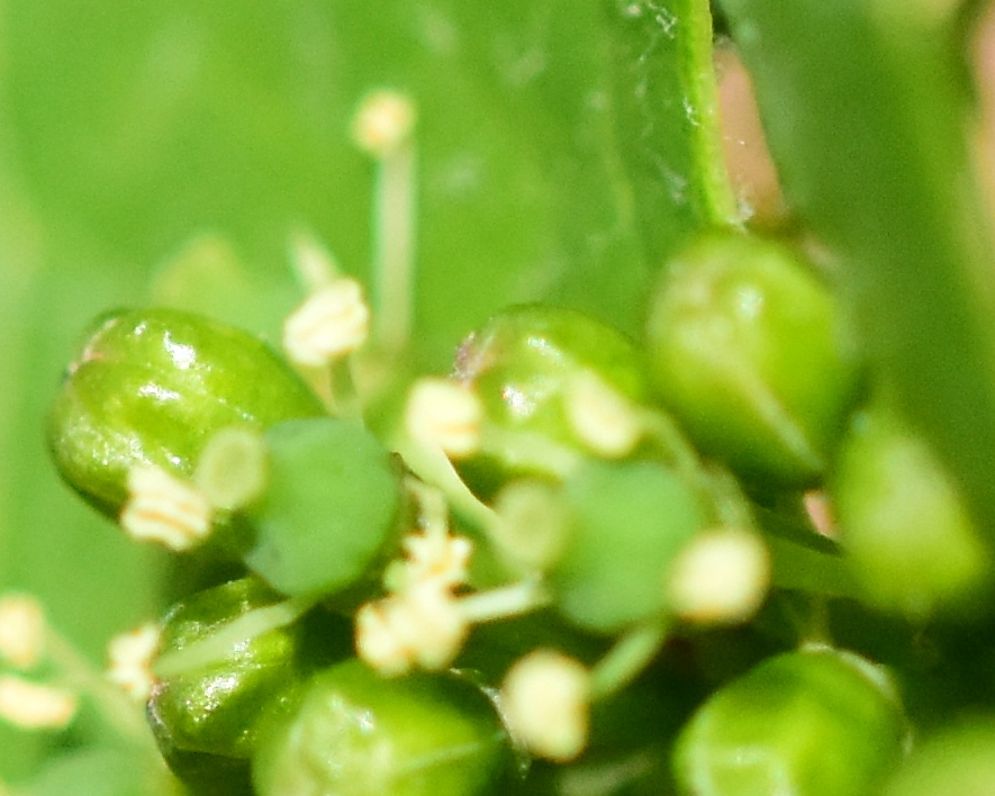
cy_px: 211
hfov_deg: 1.9
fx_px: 29512
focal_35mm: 1002
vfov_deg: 1.5
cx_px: 1776
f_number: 5.6
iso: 1250
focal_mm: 105
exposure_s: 1/8000
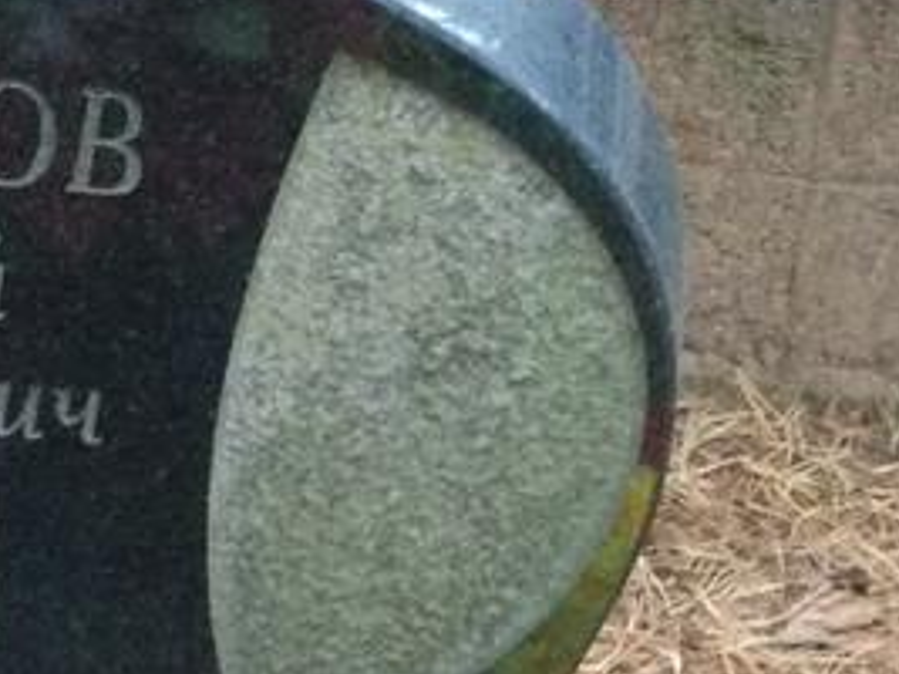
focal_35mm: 156
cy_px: 263
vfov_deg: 9.5
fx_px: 4050
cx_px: -44
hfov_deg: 12.5
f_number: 2.6
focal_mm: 5.99
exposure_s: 1/30
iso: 2000
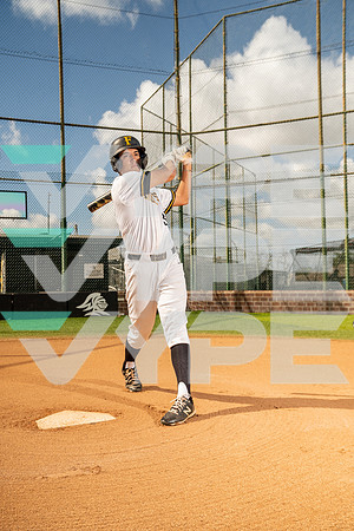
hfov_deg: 34.2
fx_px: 575
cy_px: 266
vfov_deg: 49.6
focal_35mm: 39
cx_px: 177
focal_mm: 39
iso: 100
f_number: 5.6
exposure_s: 1/250
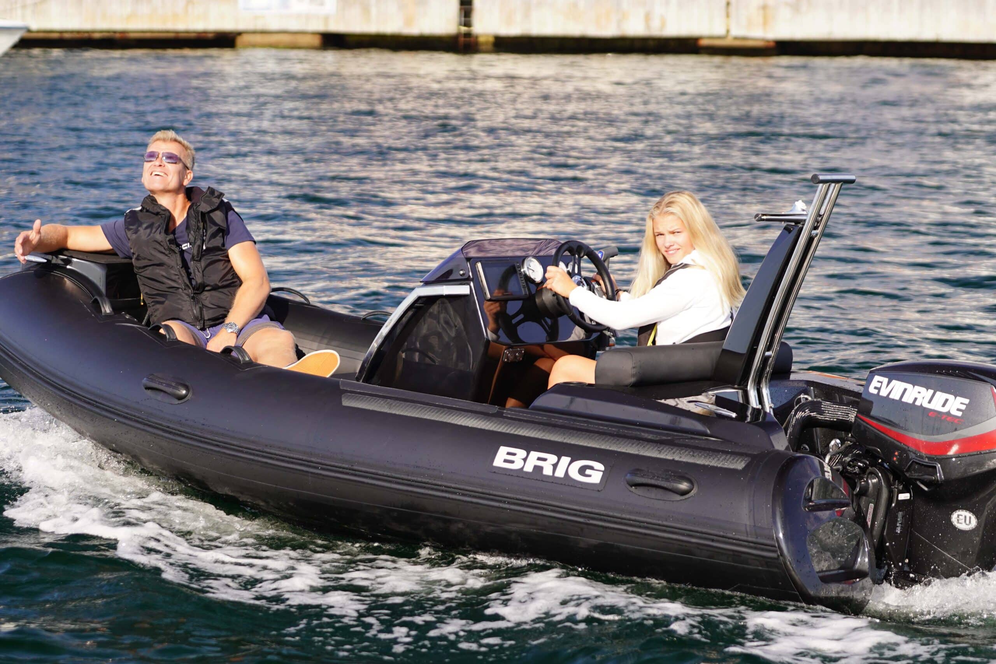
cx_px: 498
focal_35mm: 105
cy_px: 332
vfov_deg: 13.0
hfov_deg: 19.5
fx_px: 2905
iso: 200
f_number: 2.8
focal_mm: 70
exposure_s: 1/800
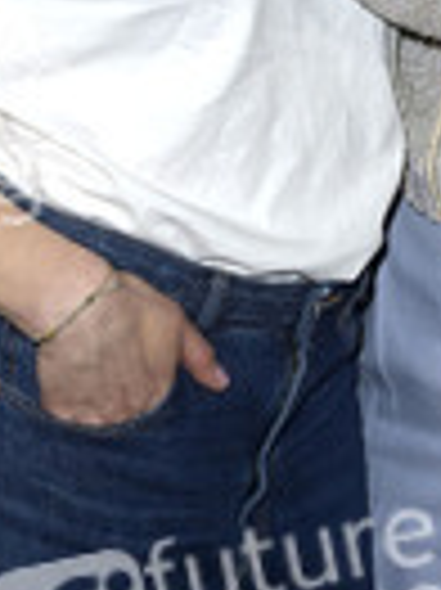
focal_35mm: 147
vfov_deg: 13.2
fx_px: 2501
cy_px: -59
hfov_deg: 10.0
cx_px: 351
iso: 500
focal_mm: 50
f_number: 5
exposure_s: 1/200
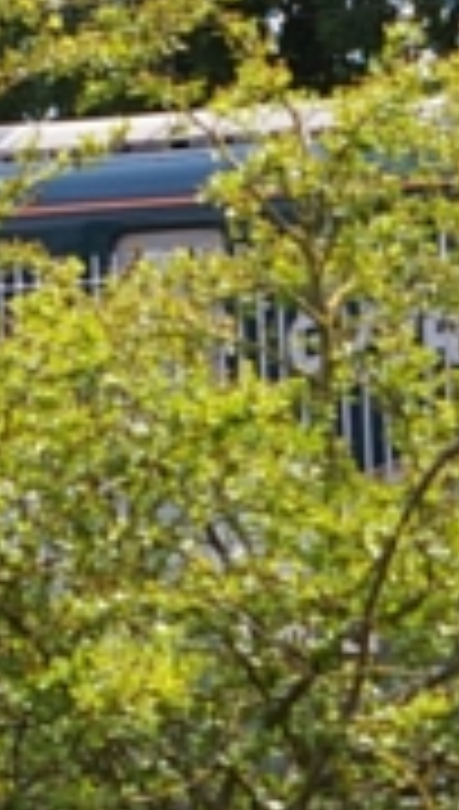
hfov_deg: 2.5
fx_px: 10542
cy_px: 740
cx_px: -328
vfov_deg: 4.4
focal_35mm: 490
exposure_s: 1/350
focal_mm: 55
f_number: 8
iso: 200
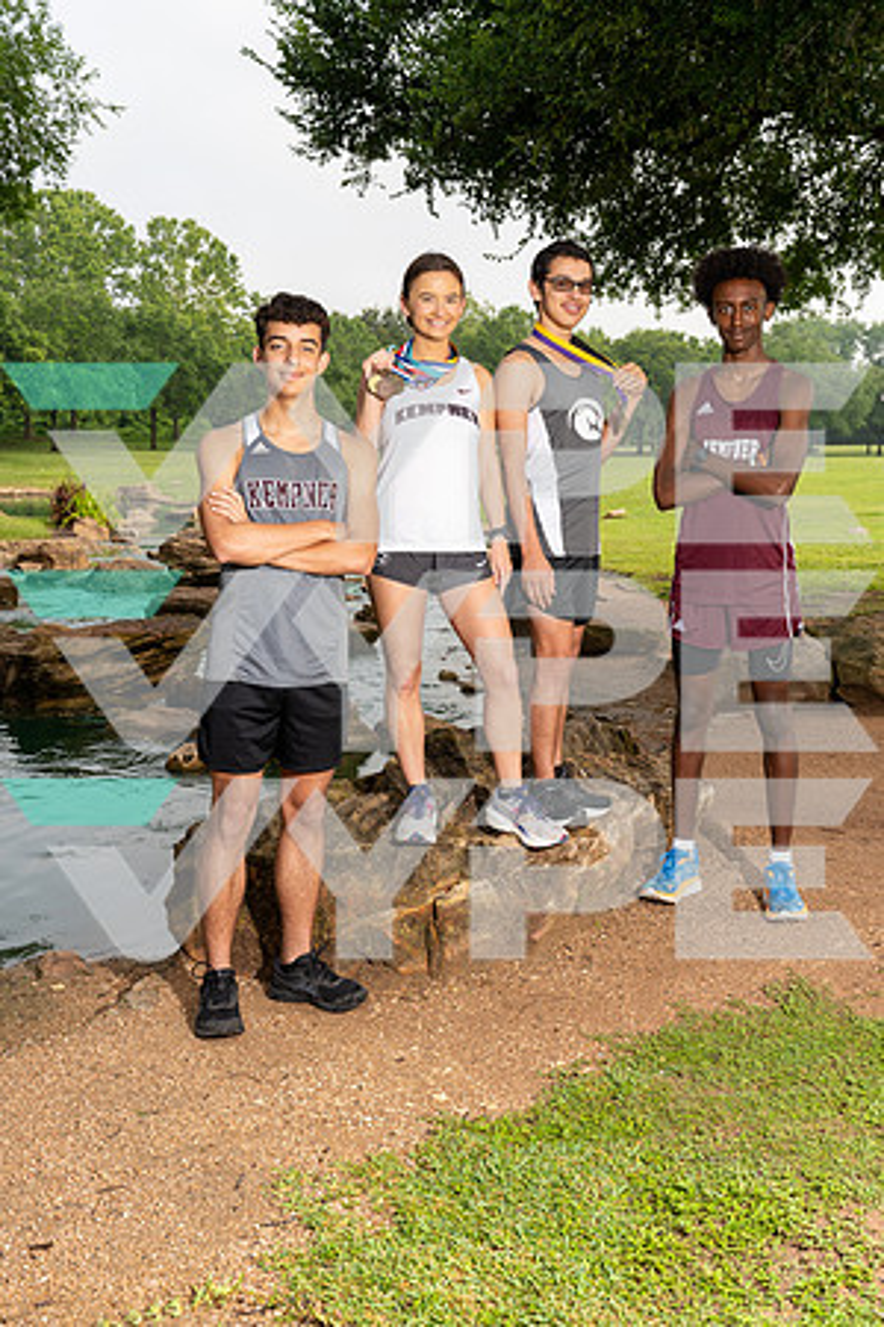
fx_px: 1436
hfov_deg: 34.2
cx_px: 442
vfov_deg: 49.6
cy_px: 664
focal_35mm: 39
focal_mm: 39
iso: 320
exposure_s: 1/250
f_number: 8
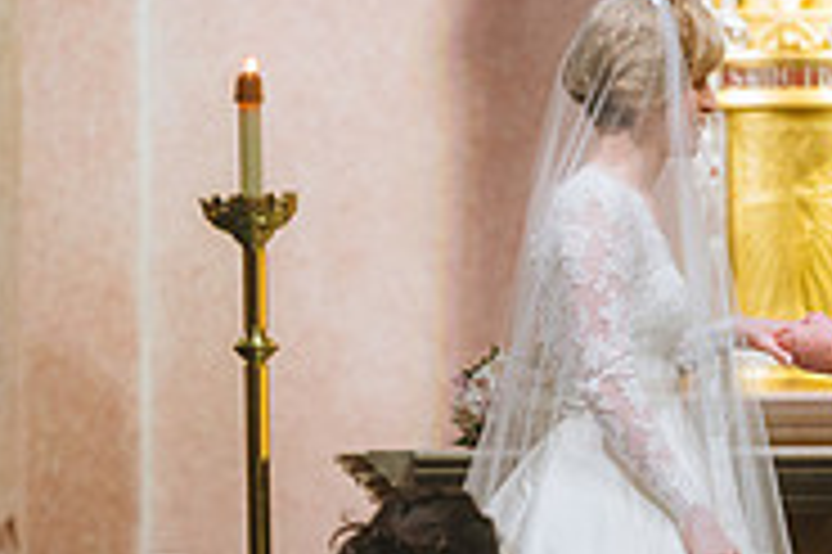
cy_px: 601
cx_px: 931
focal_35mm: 628
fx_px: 14501
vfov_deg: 2.2
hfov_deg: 3.3
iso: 1600
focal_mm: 200
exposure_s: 1/160
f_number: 2.8
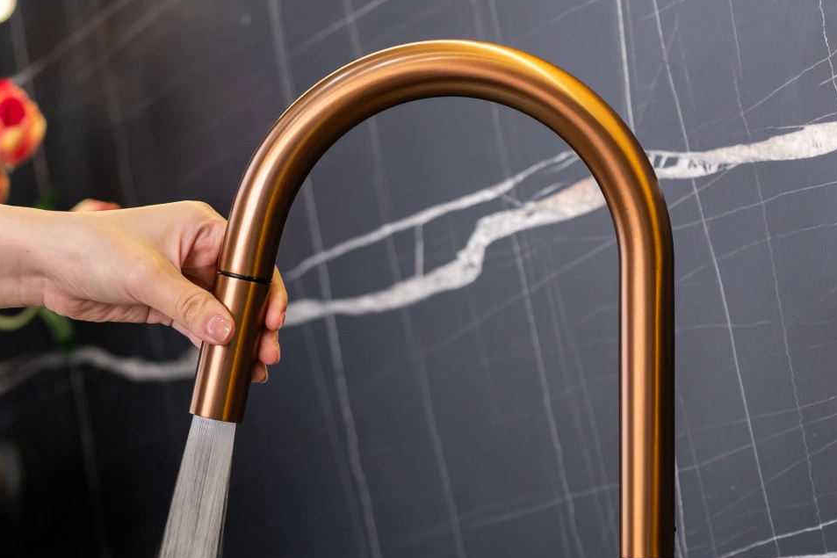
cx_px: 364
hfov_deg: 15.4
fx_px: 3092
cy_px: 526
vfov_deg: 10.2
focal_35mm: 133
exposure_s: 1/200
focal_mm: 66
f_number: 2.8
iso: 320
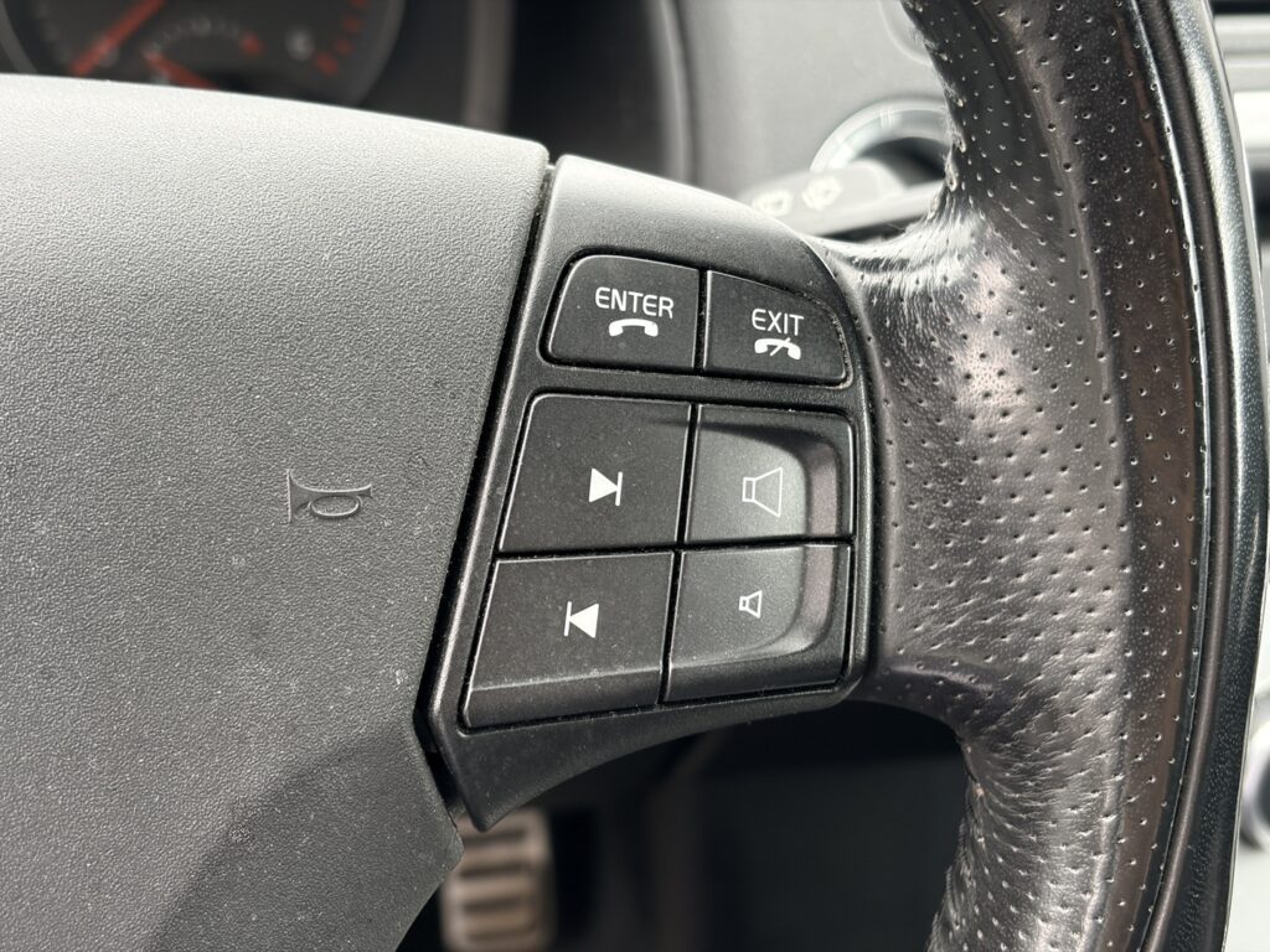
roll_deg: -2.1
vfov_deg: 28.0
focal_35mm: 52
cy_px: 476
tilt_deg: -30.8
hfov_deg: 36.8
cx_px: 635
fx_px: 1908
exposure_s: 1/60
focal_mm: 5.96
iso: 125
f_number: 1.6
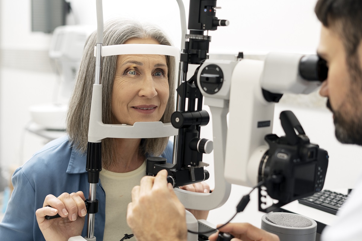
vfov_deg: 27.0
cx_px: 181
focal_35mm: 50
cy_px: 120
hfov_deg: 39.6
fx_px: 503
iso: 250
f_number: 2.5
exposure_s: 1/200
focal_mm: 50
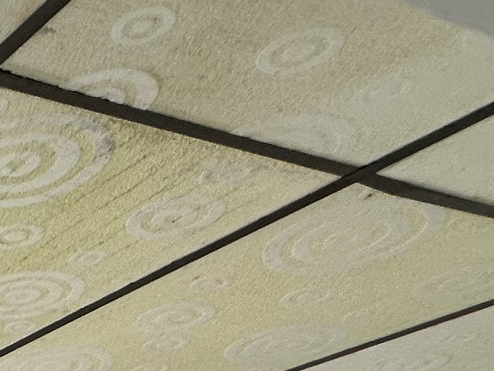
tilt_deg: -7.5
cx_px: -388
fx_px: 971
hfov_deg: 20.5
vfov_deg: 14.9
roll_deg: -1.1
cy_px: 852
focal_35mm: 68
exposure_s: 1/99
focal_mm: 2.22
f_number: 2.2
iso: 50
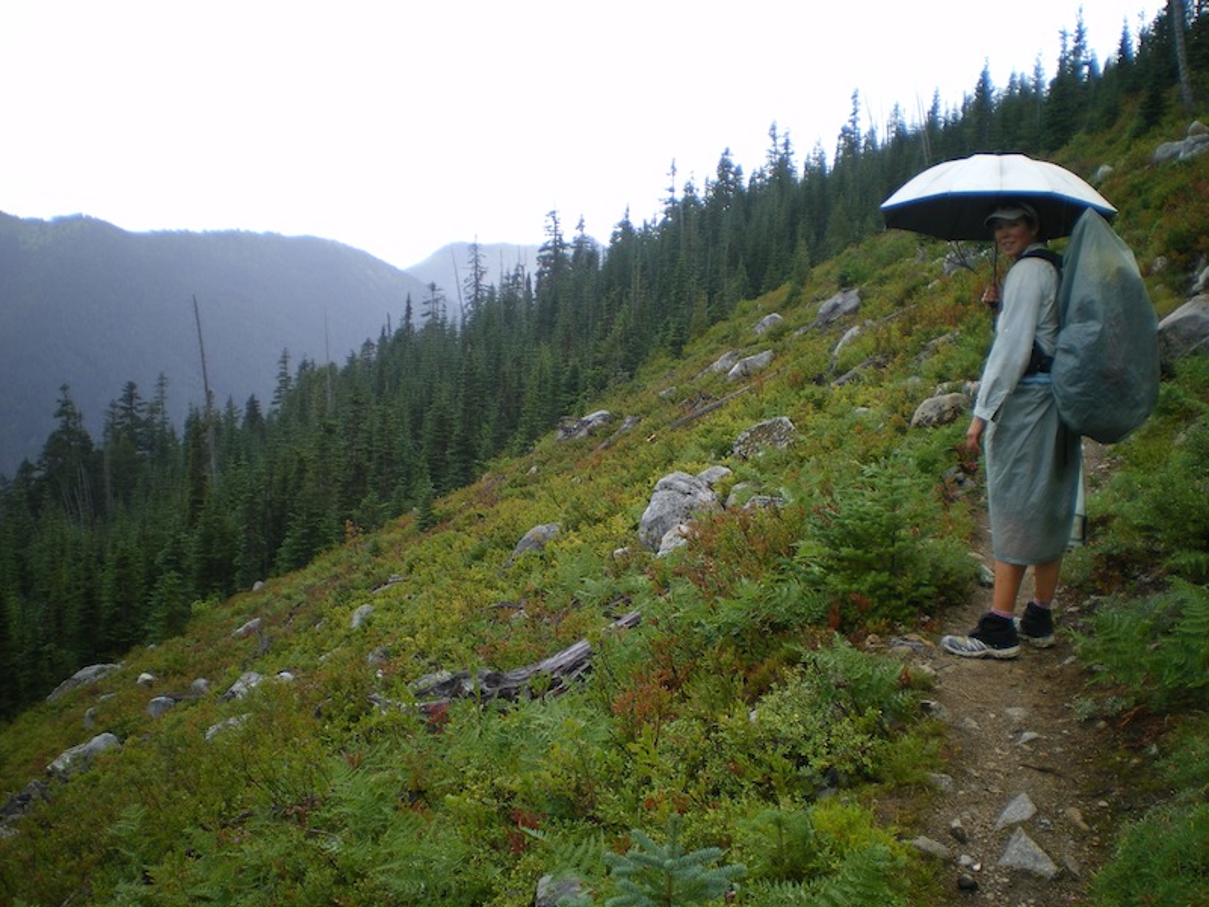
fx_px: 1257
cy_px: 454
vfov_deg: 39.7
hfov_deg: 51.4
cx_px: 604
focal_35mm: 36
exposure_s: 1/80
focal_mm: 6.3
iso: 50
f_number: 3.1
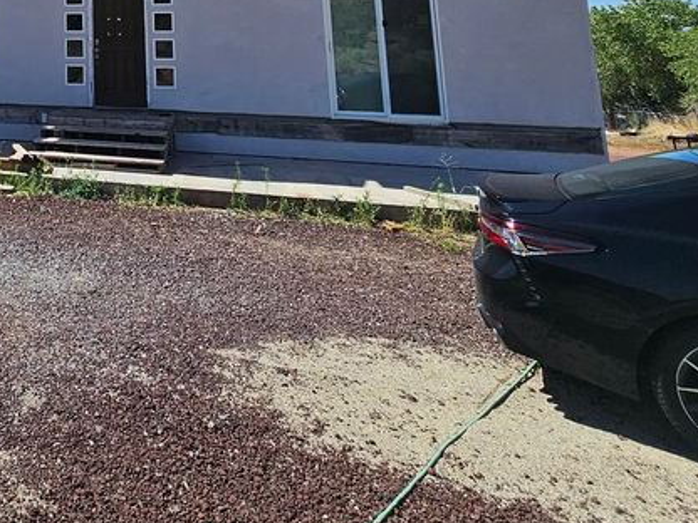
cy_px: -75
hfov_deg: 46.5
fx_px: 645
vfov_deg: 36.2
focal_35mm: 32
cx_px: -15
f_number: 2.2
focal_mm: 2.2
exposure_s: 1/2657
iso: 50
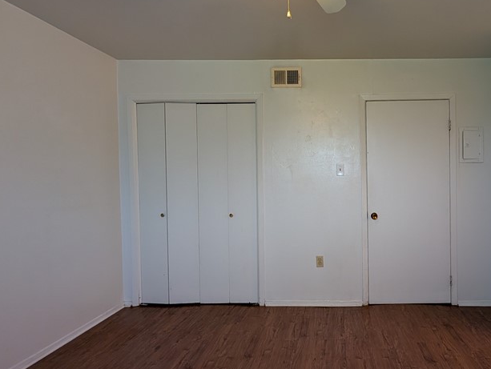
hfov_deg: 78.9
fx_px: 284
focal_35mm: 20
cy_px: 181
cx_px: 329
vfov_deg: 66.1
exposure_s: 1/60
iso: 72
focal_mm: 2.02
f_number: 1.7
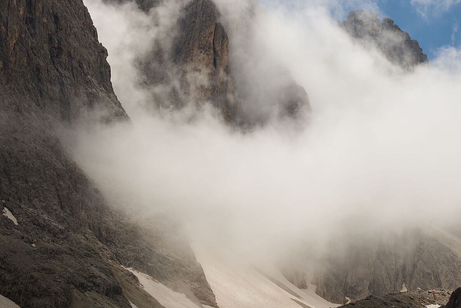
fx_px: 1243
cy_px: 107
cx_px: 280
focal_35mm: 97
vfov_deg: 14.1
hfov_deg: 21.0
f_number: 7.1
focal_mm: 48
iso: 100
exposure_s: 1/1000
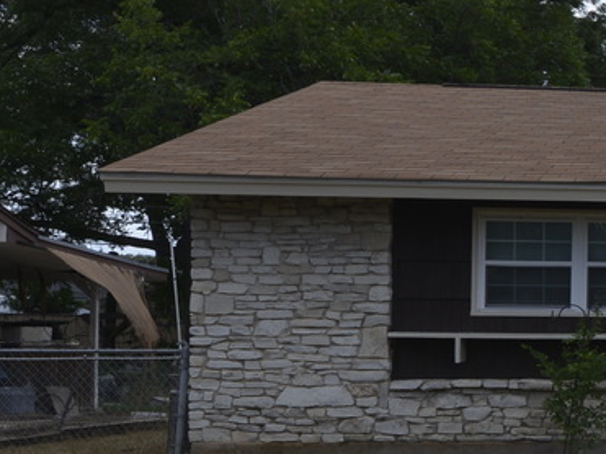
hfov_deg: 18.2
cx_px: 1107
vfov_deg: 17.5
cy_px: 320
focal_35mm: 84
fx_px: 1470
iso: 220
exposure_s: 1/250
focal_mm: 20
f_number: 11
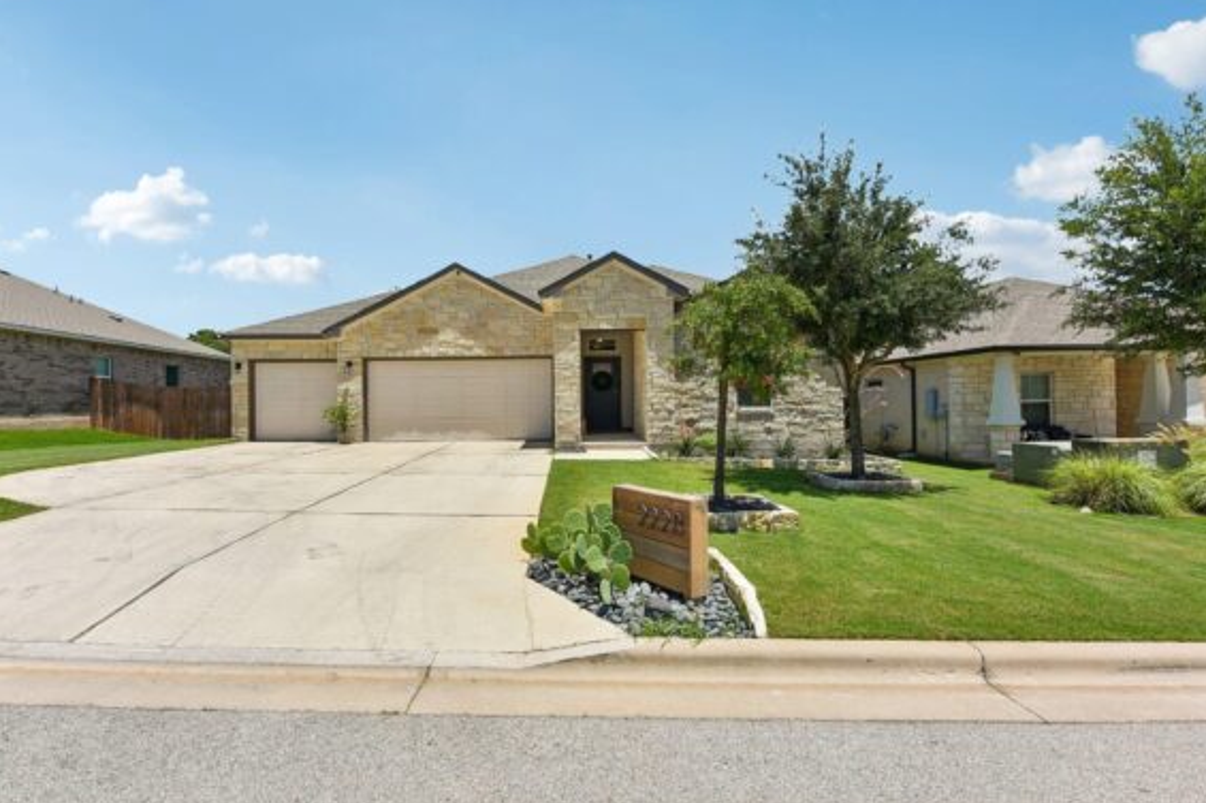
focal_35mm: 17
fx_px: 569
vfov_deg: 70.4
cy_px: 393
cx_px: 568
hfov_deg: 93.2
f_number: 8
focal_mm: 16
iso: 100
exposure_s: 1/800
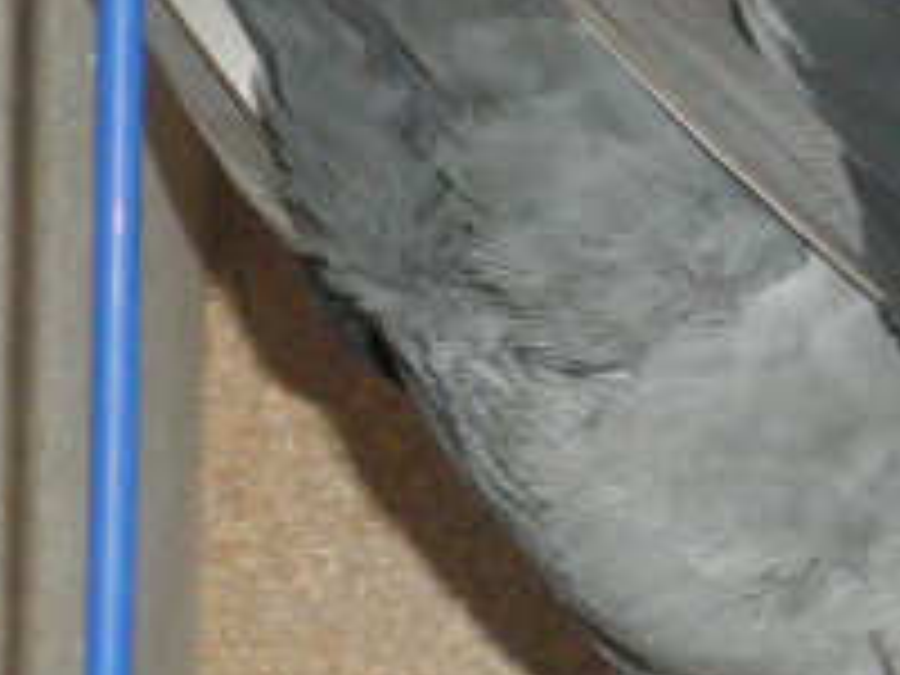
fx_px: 4992
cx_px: 868
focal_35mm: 192
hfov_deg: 10.2
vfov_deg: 7.7
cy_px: 414
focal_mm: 10.7
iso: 160
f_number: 3.9
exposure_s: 1/80
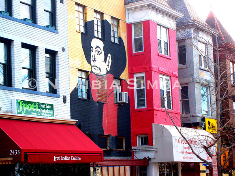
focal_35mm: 92
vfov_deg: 16.1
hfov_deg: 21.3
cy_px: 88
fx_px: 625
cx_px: 118
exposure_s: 1/30
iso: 80
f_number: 11.5
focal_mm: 15.5
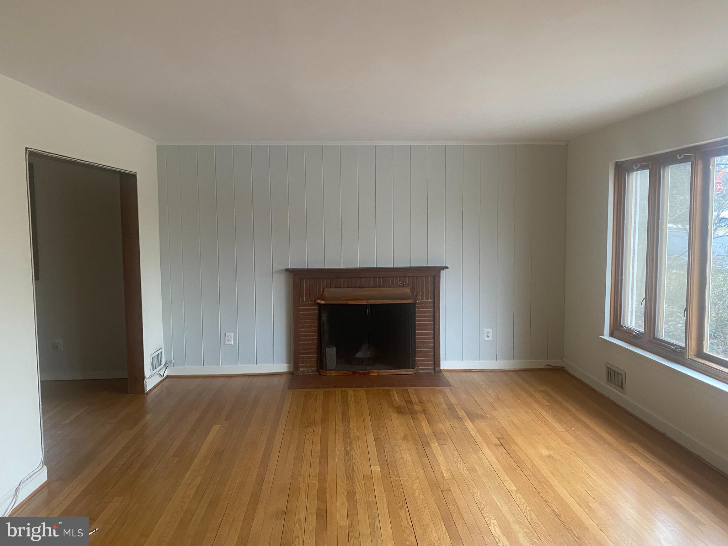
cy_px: 273
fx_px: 547
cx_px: 364
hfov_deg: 67.3
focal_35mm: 26
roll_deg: +0.2
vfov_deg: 53.1
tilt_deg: -4.3
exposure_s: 1/60
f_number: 1.8
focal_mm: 4.25
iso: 200
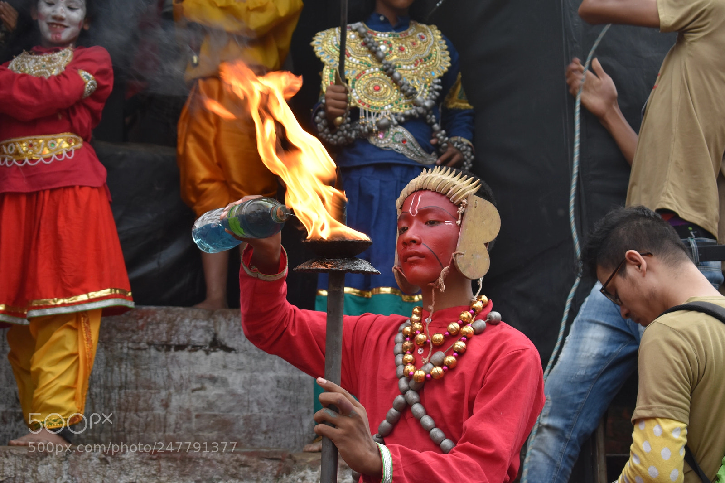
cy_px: 242
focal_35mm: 82
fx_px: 1661
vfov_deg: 16.5
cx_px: 362
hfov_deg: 24.6
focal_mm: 55
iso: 400
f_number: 5.6
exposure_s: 1/100
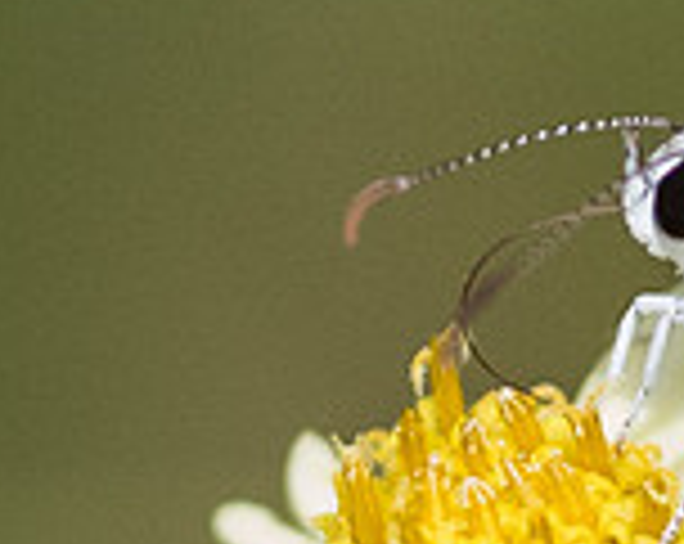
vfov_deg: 0.6
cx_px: 1277
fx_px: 52896
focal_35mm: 2618
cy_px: 286
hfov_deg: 0.7
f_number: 3.3
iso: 800
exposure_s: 1/8000
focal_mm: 150
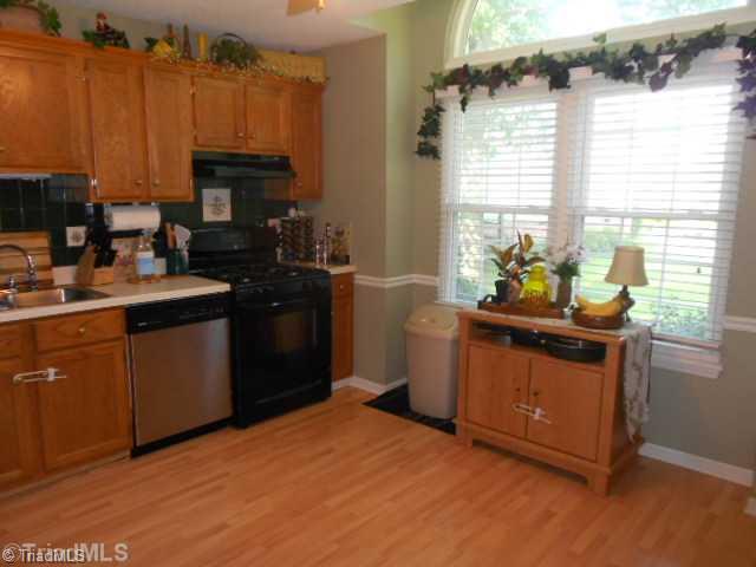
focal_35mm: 26
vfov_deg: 53.1
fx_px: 568
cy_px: 284
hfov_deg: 67.3
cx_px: 378
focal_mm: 4.6
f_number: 3.2
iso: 200
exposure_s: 1/25
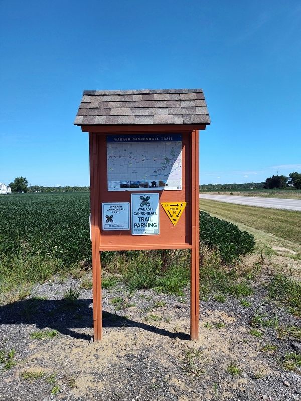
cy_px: 200
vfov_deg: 73.9
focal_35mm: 23
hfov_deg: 58.9
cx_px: 150
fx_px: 267
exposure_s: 1/1156
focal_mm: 5.56
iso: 100
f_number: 1.8
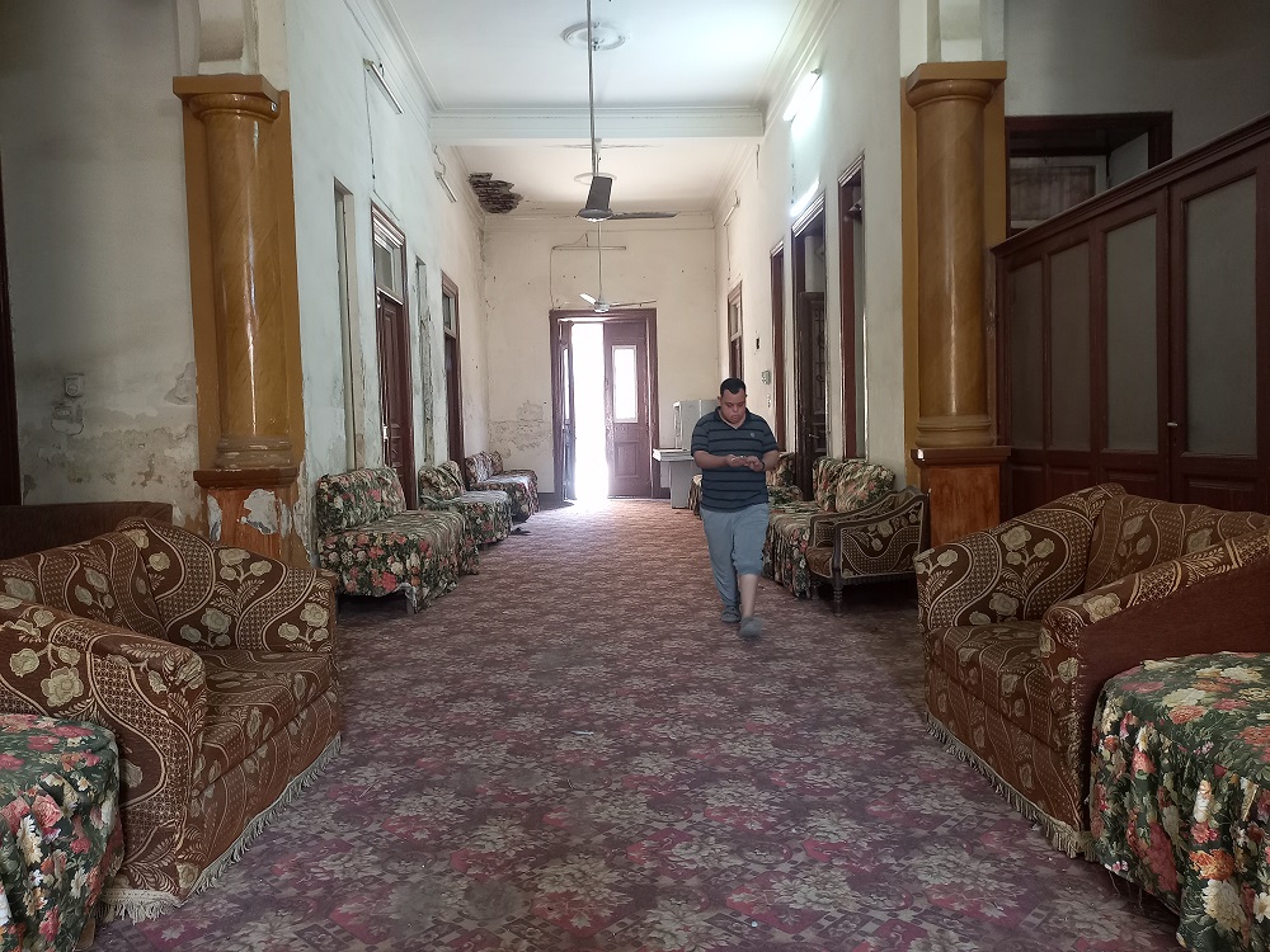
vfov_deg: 54.9
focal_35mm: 25
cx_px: 635
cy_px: 476
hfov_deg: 69.4
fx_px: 917
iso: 400
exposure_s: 1/33.3
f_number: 1.8
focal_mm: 4.65
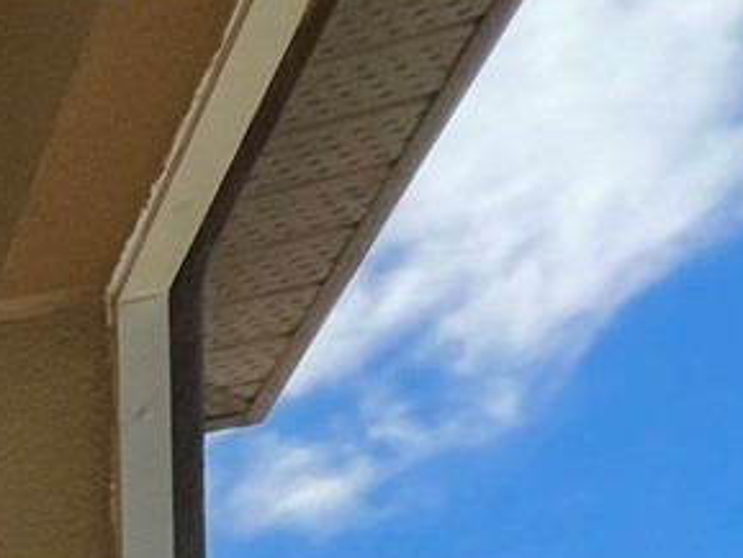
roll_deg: +0.0
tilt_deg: +1.6
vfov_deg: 12.6
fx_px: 1546
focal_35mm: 72
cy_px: 1517
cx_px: -1123
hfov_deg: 14.4
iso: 32
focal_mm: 1.57
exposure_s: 1/1014
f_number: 1.8
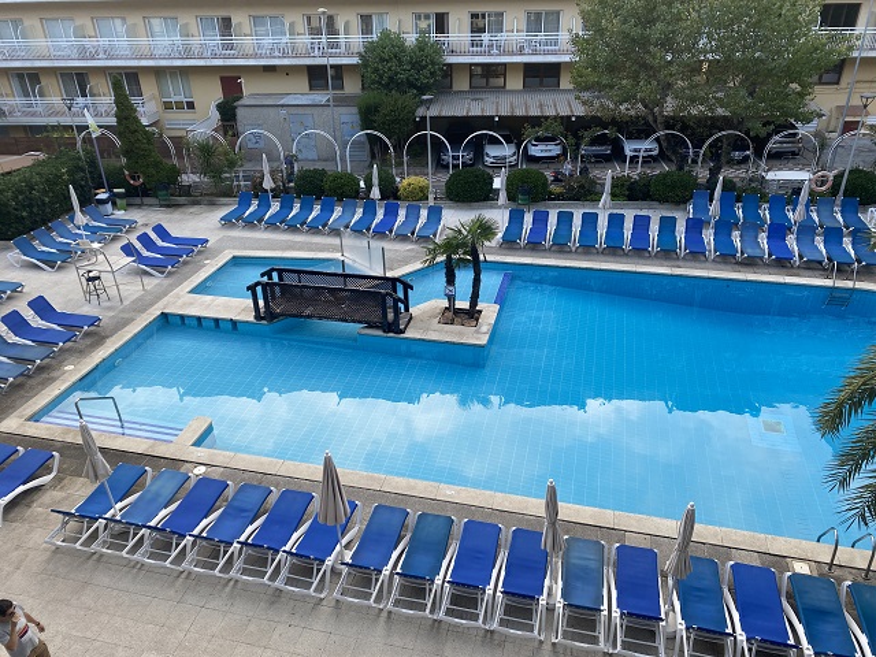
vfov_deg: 53.1
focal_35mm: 26
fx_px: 658
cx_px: 438
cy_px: 328
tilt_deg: -30.2
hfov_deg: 67.3
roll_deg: +0.3
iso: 32
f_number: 1.8
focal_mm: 4.25
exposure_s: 1/350
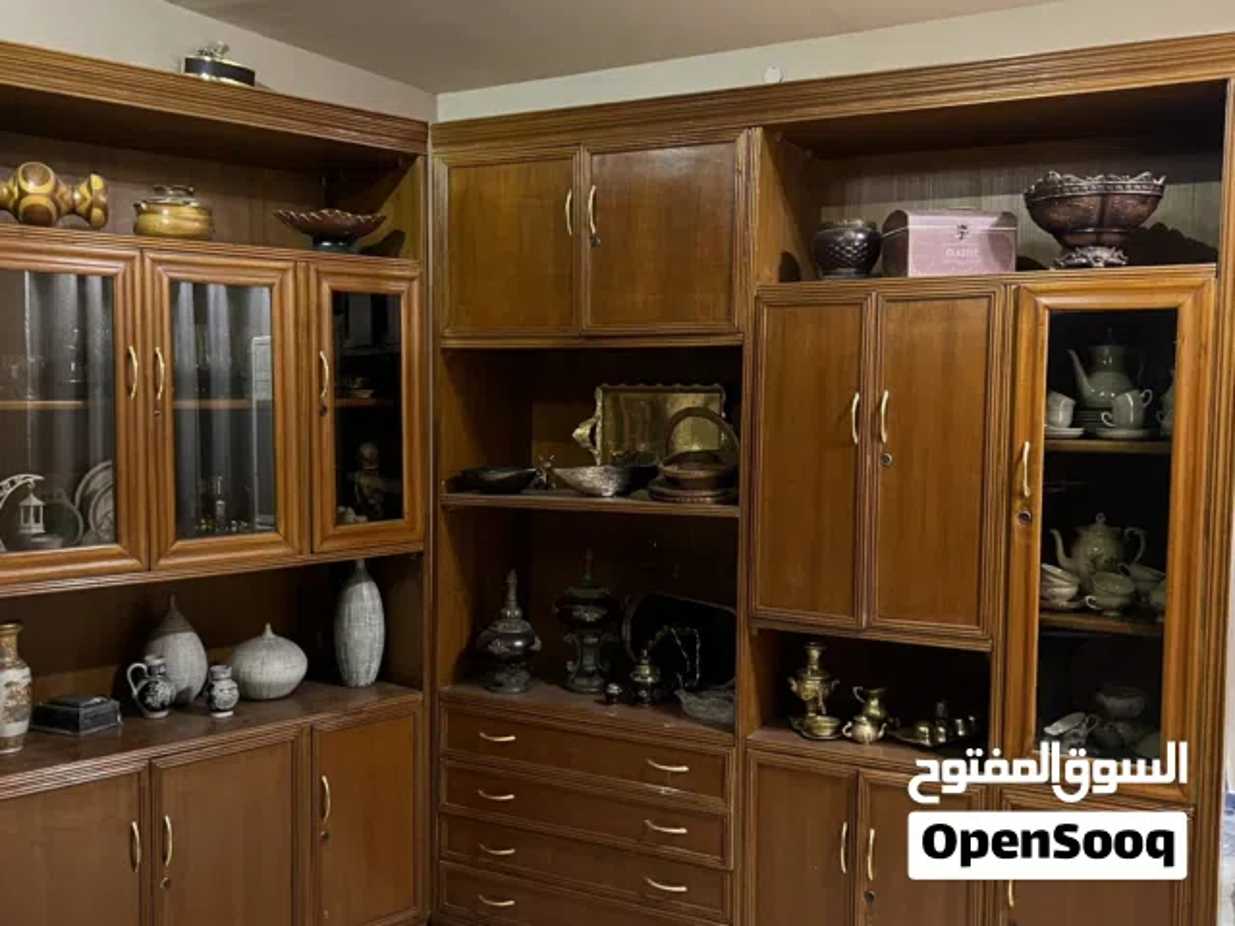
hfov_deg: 67.3
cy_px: 463
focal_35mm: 26
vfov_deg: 53.1
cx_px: 618
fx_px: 928
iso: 500
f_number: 1.5
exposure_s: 1/25
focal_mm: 5.7
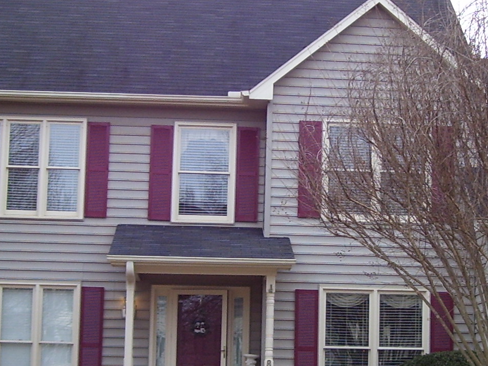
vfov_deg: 16.9
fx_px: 1227
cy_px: 244
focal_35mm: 87
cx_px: 340
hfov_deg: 22.4
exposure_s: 1/500
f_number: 2.7
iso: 80
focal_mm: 6
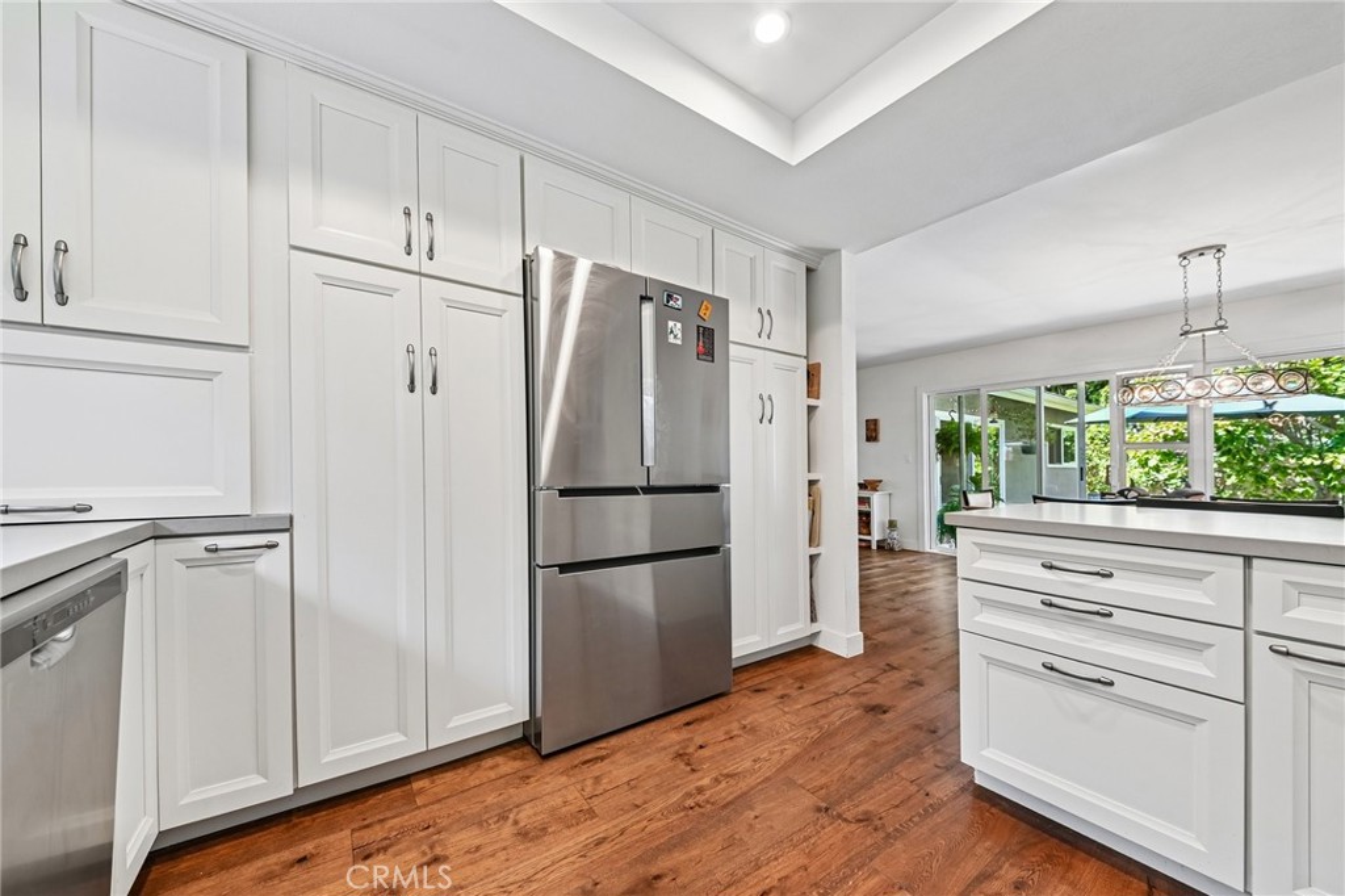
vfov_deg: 90.0
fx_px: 448
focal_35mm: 12
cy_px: 448
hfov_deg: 112.6
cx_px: 672
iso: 250
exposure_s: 1/5
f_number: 8
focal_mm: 12
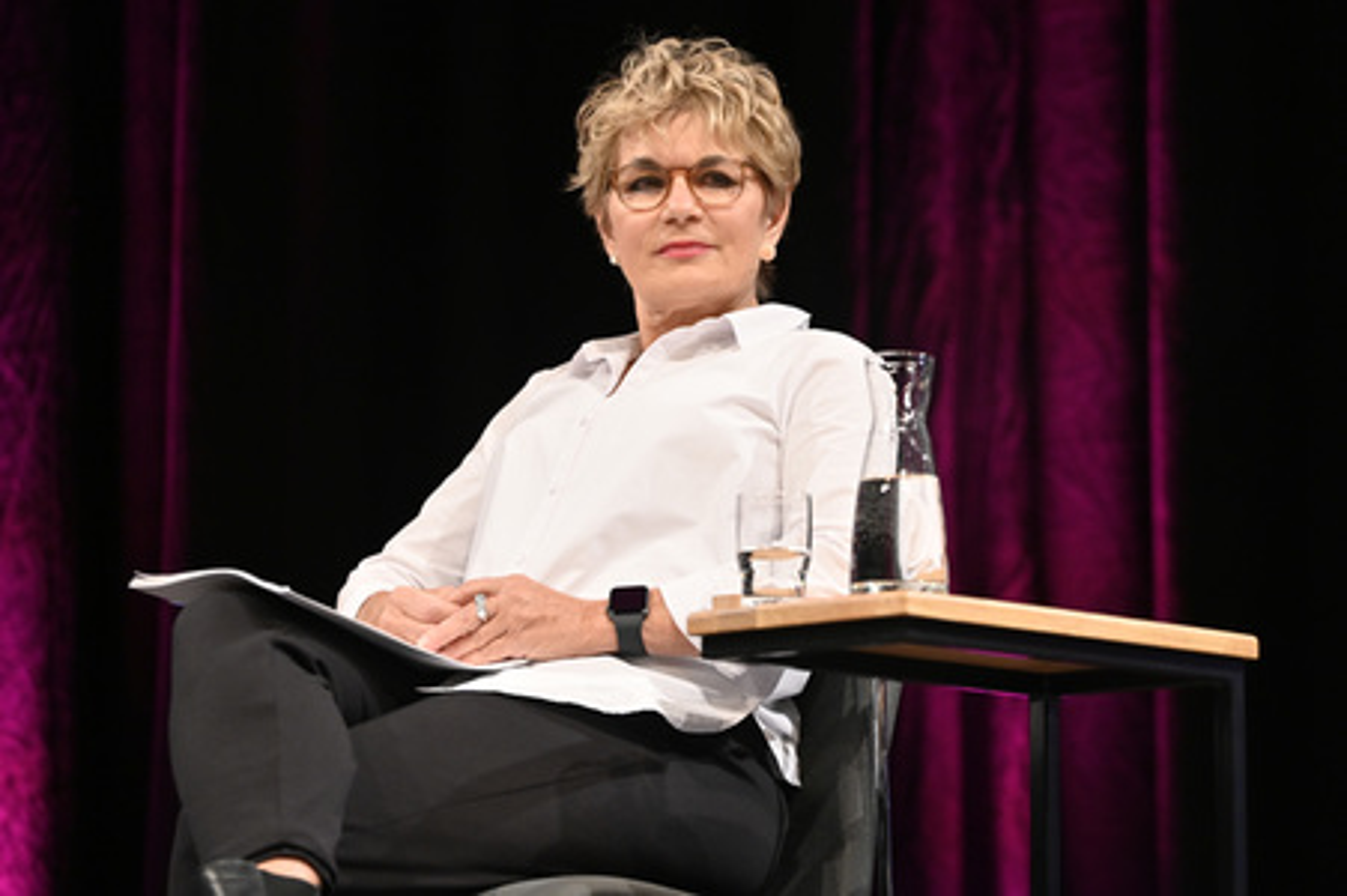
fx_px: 4487
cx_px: 674
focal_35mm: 120
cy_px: 448
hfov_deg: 17.1
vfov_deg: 11.4
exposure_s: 1/320
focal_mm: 120
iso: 1600
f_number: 2.8
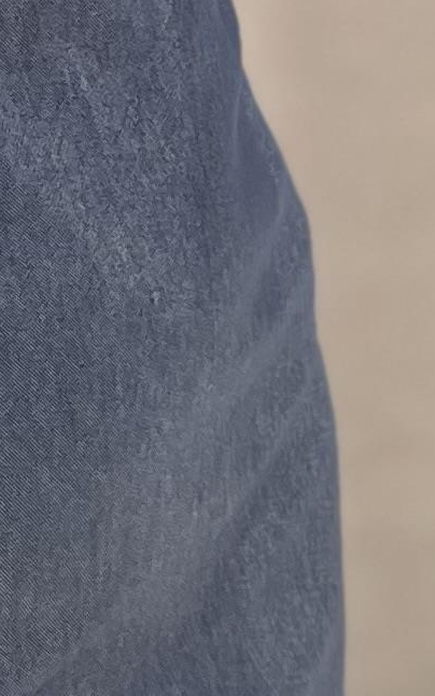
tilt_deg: -33.9
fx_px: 3261
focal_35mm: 172
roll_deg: +3.9
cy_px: -347
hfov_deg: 7.6
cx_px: -74
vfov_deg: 11.7
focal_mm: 5.1
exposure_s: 1/100
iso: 80
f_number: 1.6
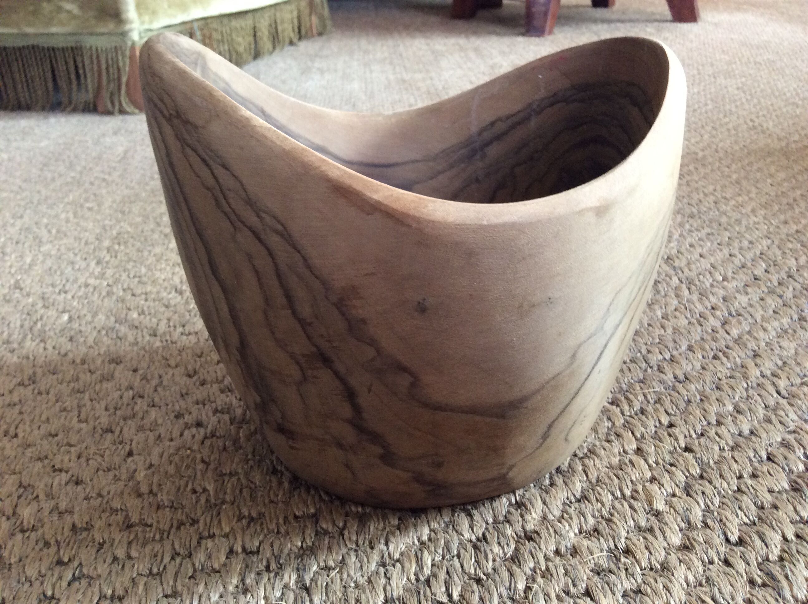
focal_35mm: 32
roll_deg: +4.1
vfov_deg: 44.1
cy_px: 302
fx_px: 746
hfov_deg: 56.9
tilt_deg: -27.3
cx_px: 404
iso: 160
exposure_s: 1/25
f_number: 2.4
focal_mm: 3.3
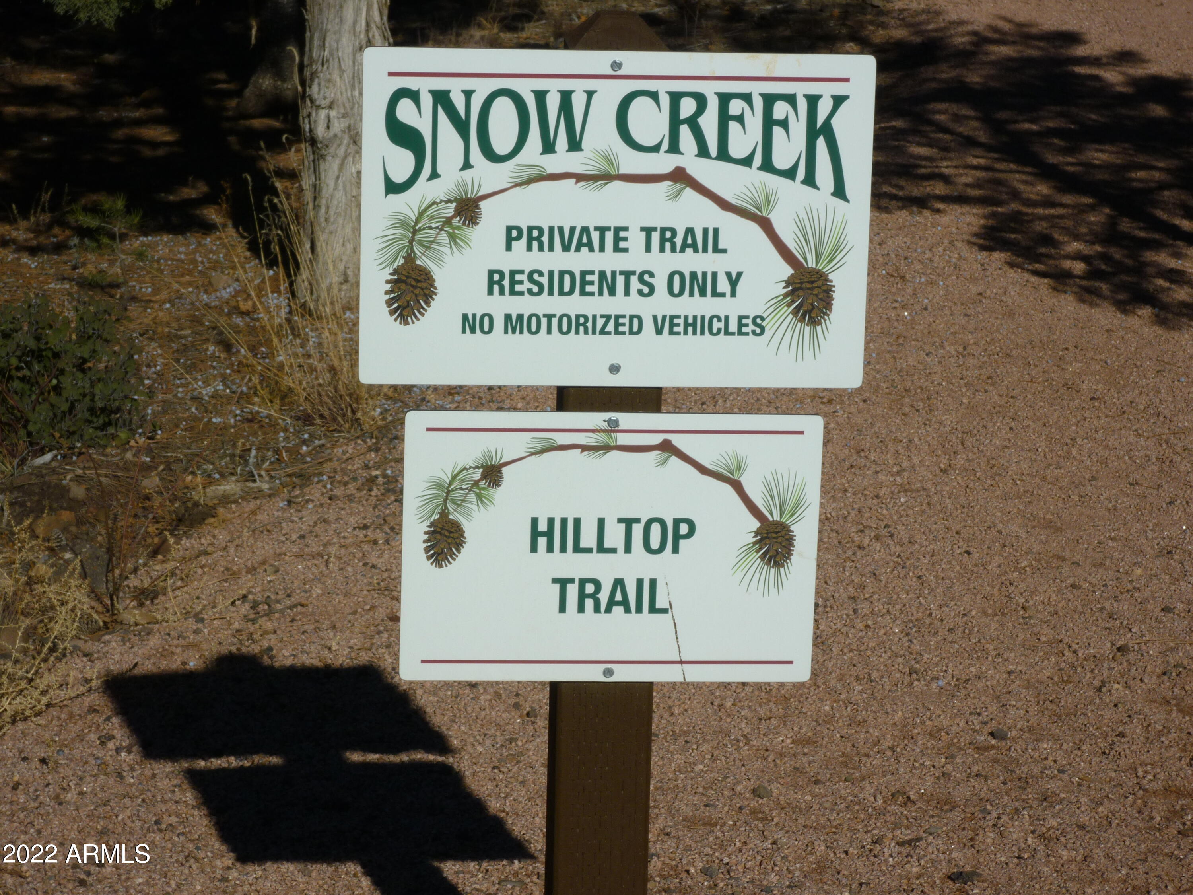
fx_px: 3860
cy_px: 448
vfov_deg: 13.2
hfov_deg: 17.6
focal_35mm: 112
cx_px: 596
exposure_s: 1/800
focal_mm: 19.9
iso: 80
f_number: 7.1
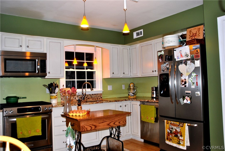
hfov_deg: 59.5
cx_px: 112
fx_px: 197
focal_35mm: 32
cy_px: 76
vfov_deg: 41.8
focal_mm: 21
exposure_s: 1/60
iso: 200
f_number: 3.5
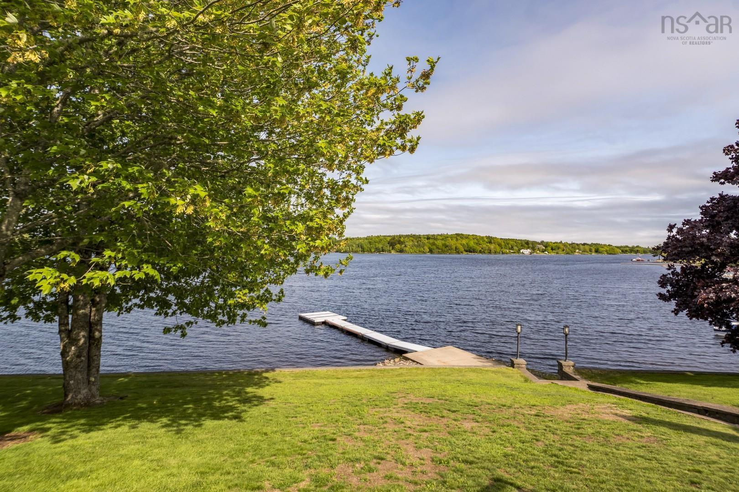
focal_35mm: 18
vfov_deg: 67.4
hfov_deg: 90.0
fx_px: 369
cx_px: 370
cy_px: 246
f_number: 5.6
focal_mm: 12
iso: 400
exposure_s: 1/2000
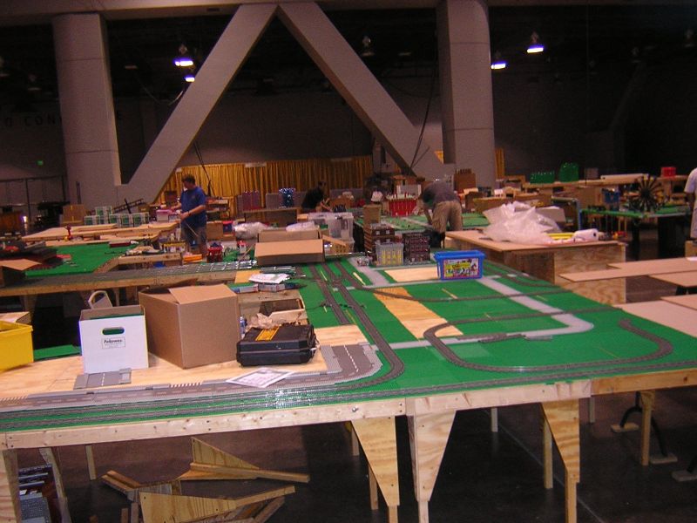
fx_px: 725
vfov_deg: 39.7
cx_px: 348
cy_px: 262
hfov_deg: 51.4
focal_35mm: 36
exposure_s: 1/60.1
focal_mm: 4.7
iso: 350
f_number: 2.6
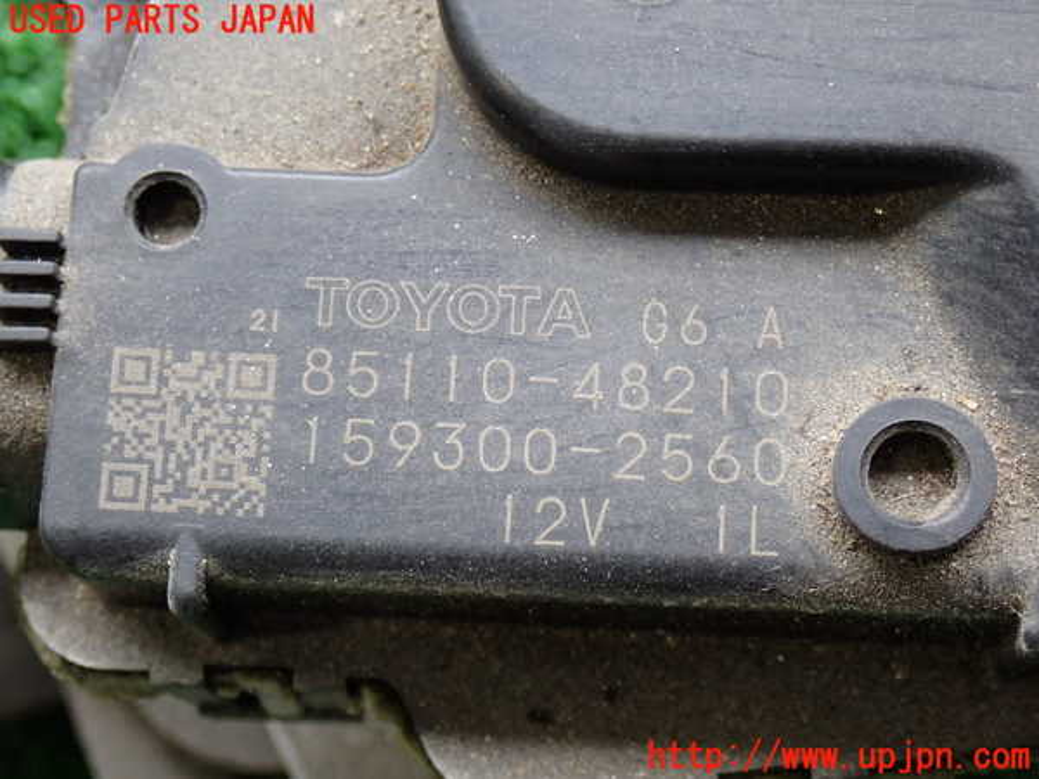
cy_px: 390
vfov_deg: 20.7
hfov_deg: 27.4
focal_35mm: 71
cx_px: 520
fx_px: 2131
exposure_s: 1/60
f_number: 3.9
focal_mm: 12.73
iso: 320
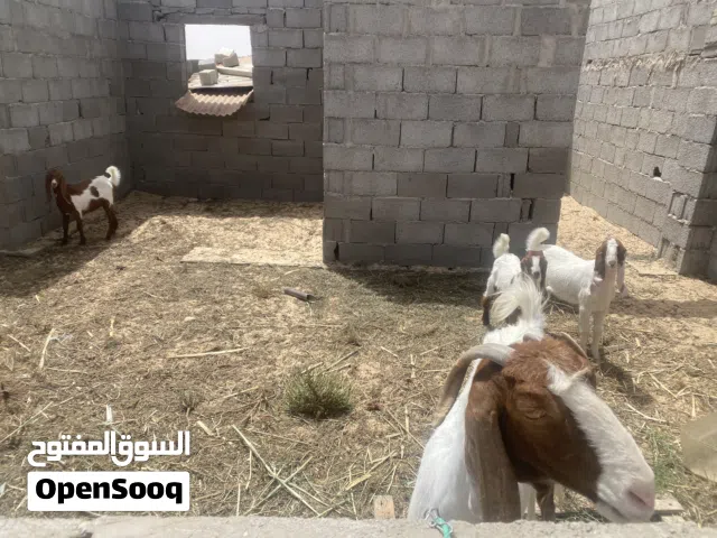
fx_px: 539
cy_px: 269
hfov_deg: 67.3
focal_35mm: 26
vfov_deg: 53.1
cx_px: 358
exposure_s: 1/2890
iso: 32
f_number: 1.8
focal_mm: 4.25
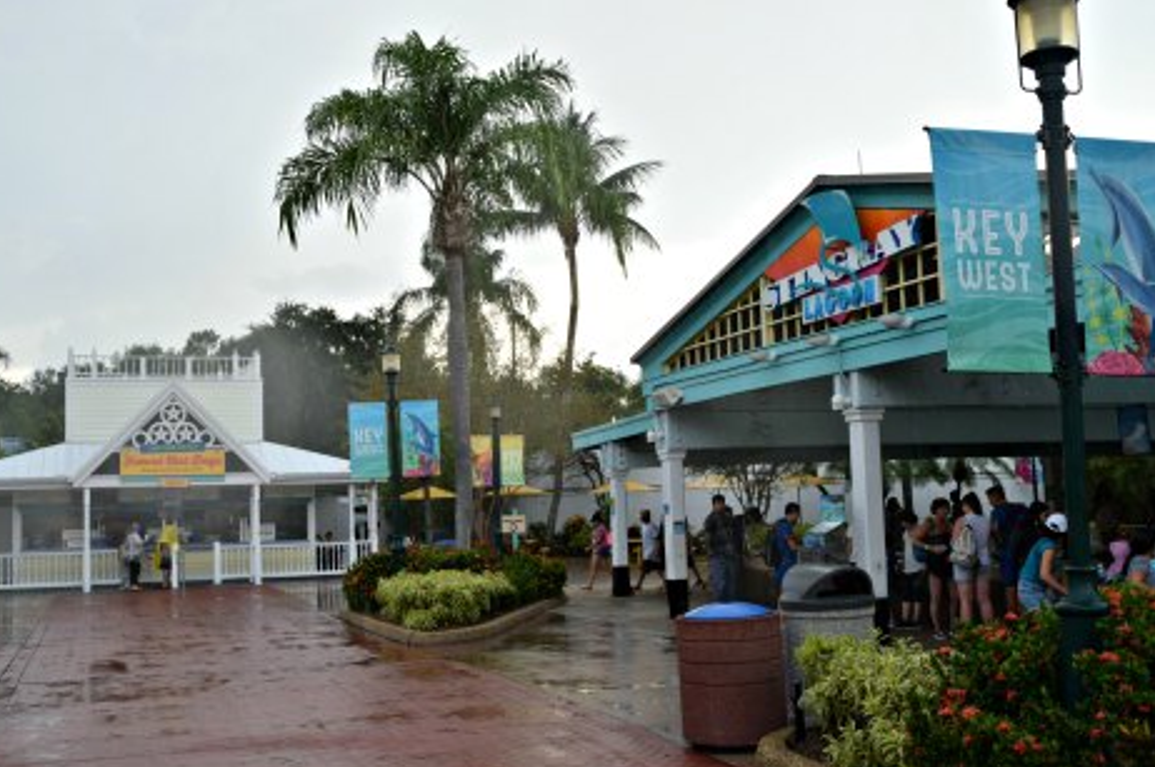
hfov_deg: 49.6
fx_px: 1250
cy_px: 411
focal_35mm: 39
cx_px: 550
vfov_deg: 34.1
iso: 400
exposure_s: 1/200
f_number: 7.1
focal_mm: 24
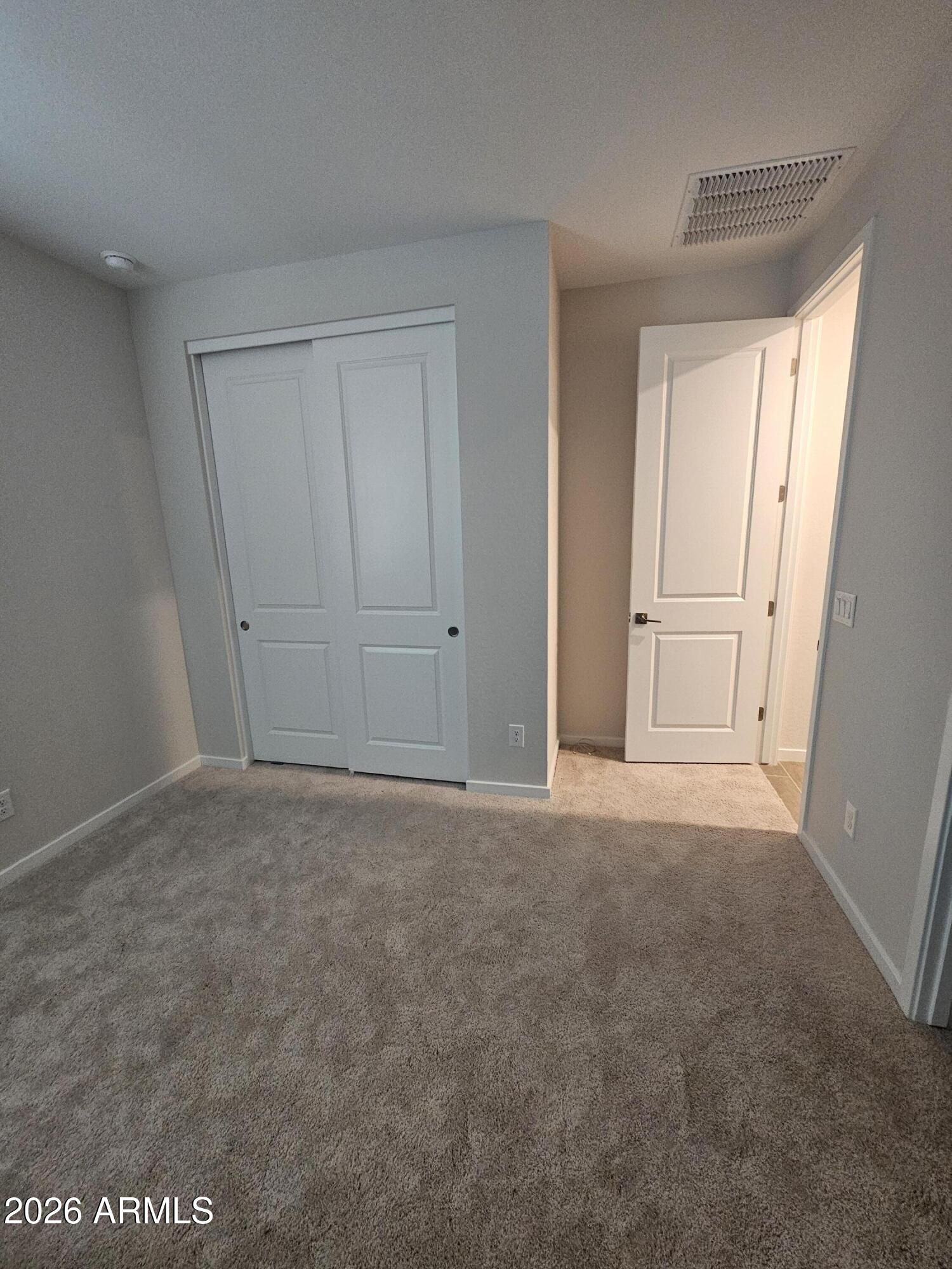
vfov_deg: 106.2
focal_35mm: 13
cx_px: 476
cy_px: 634
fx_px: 477
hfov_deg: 89.9
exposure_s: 1/30
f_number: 2.2
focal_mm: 2.2
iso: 500
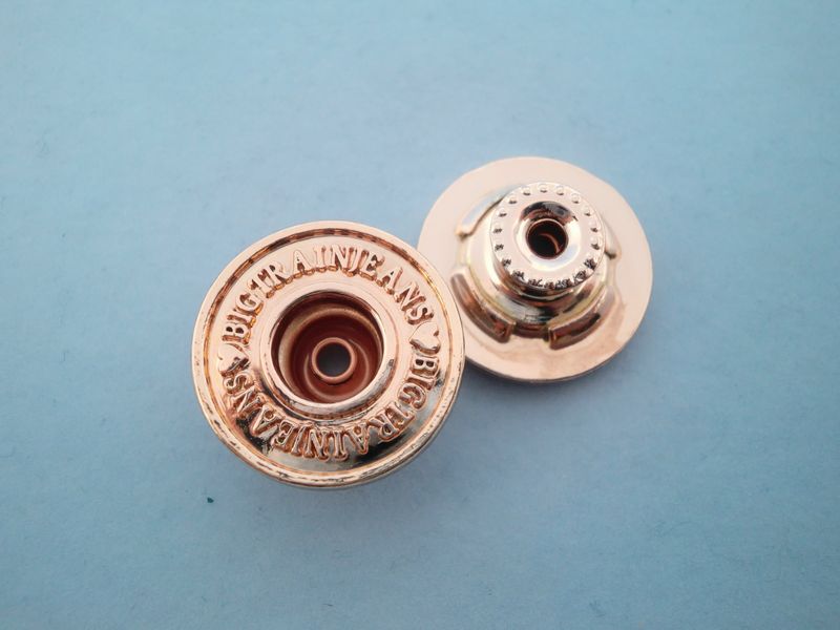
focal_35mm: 34
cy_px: 315
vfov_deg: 41.8
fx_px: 825
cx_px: 420
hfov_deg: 54.0
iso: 200
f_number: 2.8
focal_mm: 5.58
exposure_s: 1/100
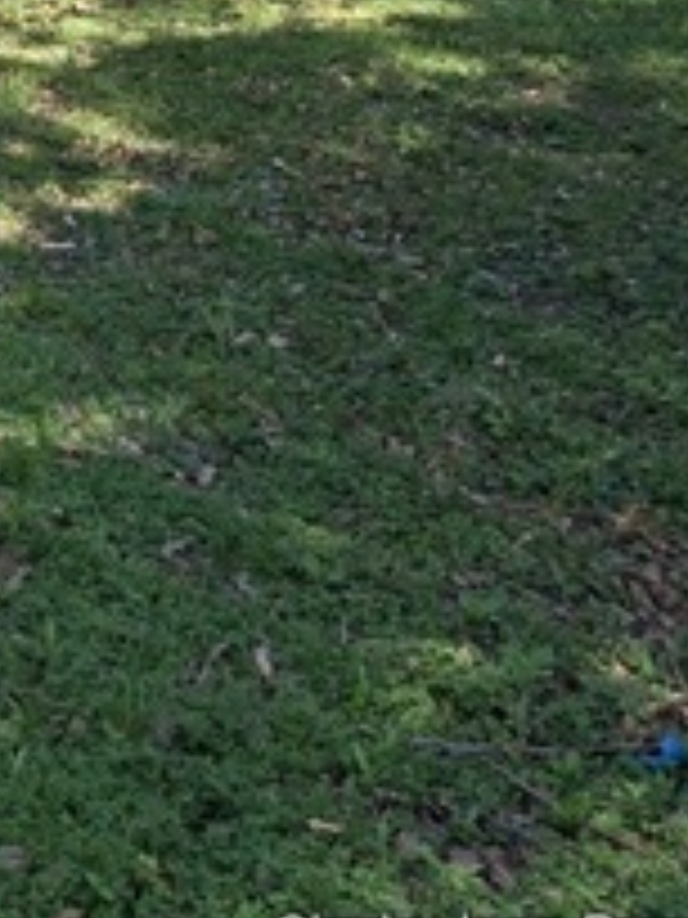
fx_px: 1908
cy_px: -418
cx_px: -211
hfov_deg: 18.9
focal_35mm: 72
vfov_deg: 22.6
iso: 50
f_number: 1.8
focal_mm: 5.54
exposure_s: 1/805
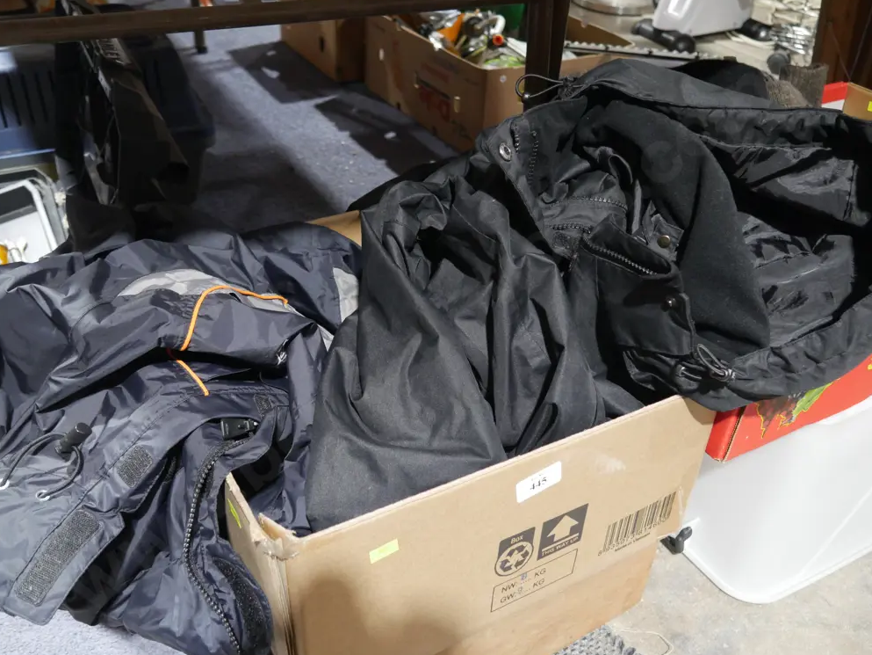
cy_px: 330
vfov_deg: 43.0
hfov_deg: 55.3
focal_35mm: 33
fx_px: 831
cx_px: 436
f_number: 3.6
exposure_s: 1/60
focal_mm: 16
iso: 2000
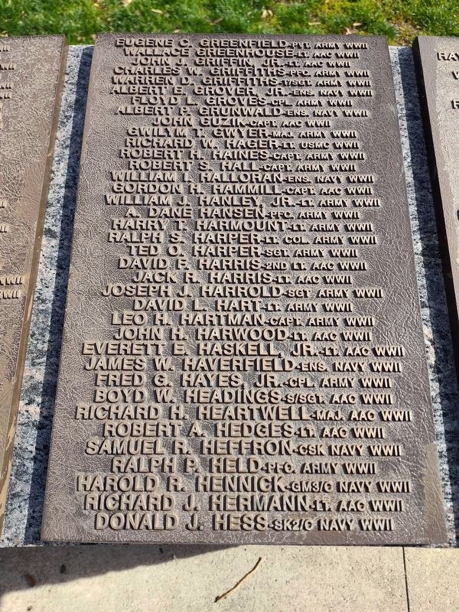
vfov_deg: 73.9
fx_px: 407
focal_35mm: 23
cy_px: 306
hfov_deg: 58.9
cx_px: 230
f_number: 1.8
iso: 100
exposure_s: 1/669
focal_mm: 5.56
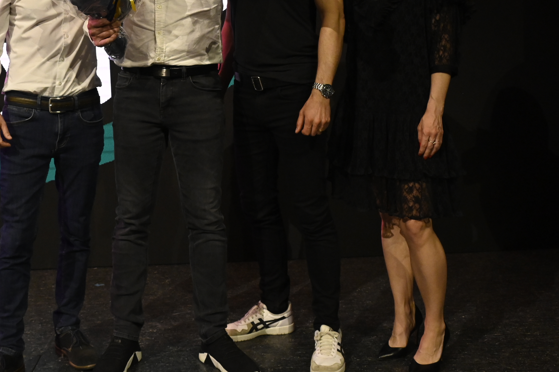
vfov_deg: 23.9
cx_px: 177
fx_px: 868
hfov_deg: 35.3
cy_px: 84
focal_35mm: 56
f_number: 5.6
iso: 5000
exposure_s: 1/500
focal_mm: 30.5
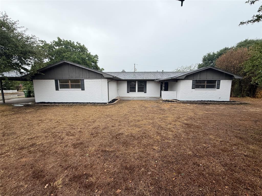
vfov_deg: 85.7
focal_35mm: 14
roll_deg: -0.5
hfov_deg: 102.1
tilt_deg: -7.3
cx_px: 131
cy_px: 98
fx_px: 106
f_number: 2.2
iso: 125
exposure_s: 1/121
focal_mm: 2.22
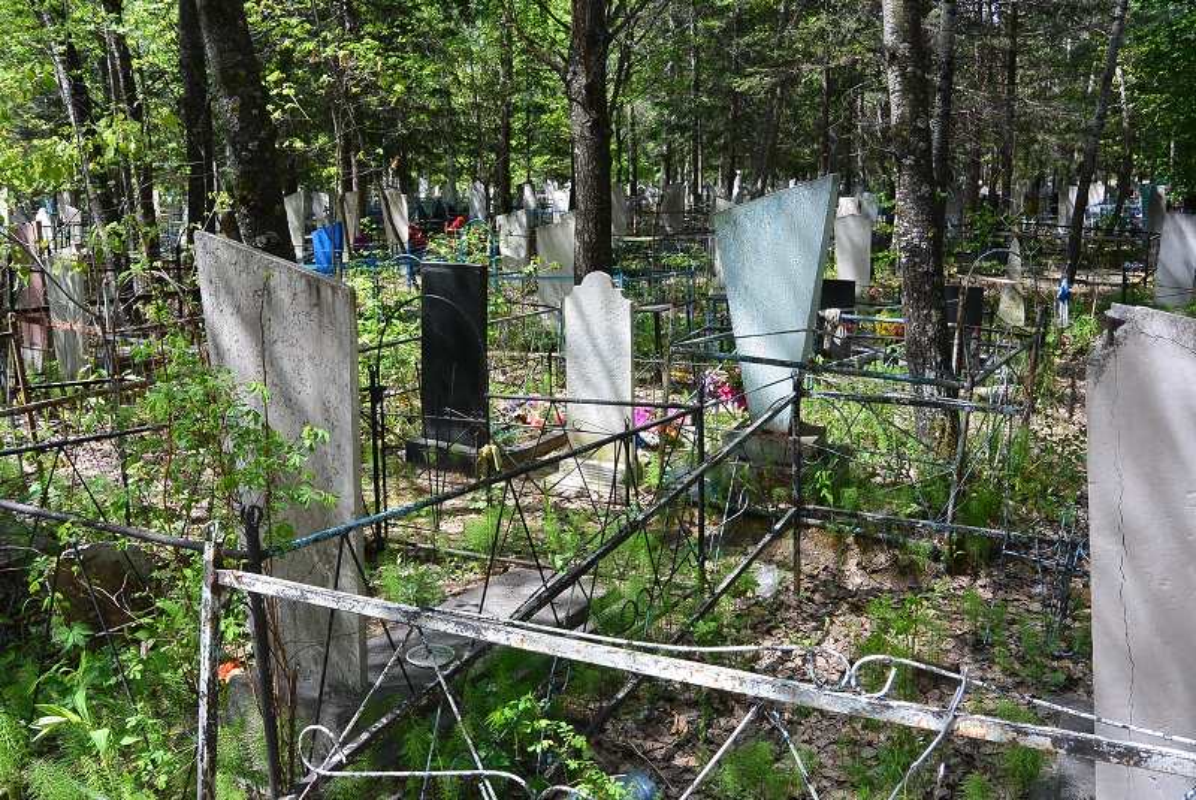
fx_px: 964
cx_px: 598
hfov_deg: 63.6
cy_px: 400
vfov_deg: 45.0
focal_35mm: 29
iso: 125
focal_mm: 11
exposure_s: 1/250
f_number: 4
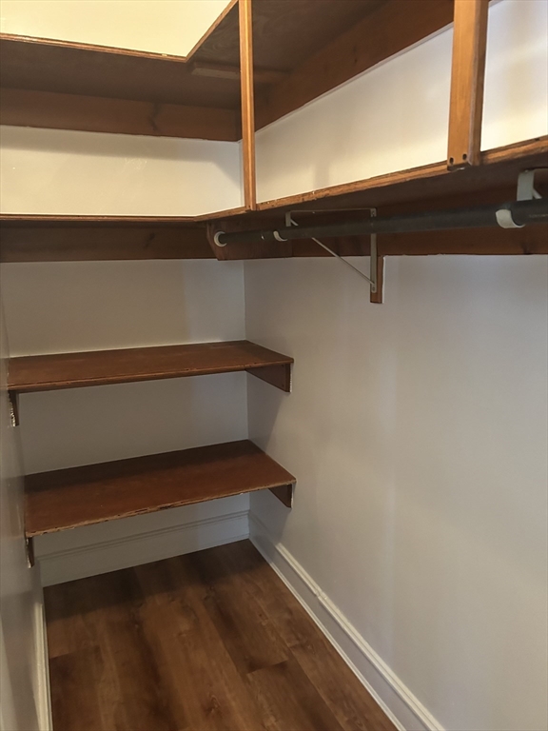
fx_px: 549
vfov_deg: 67.3
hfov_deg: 53.1
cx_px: 274
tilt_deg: -11.9
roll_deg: +1.5
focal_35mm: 26
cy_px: 366
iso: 640
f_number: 1.5
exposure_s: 1/40
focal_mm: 5.7
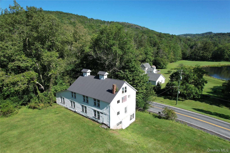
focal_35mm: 22
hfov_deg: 78.6
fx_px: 141
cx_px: 115
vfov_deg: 57.2
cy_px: 76
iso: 110
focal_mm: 8.38
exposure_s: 1/1500
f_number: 2.8
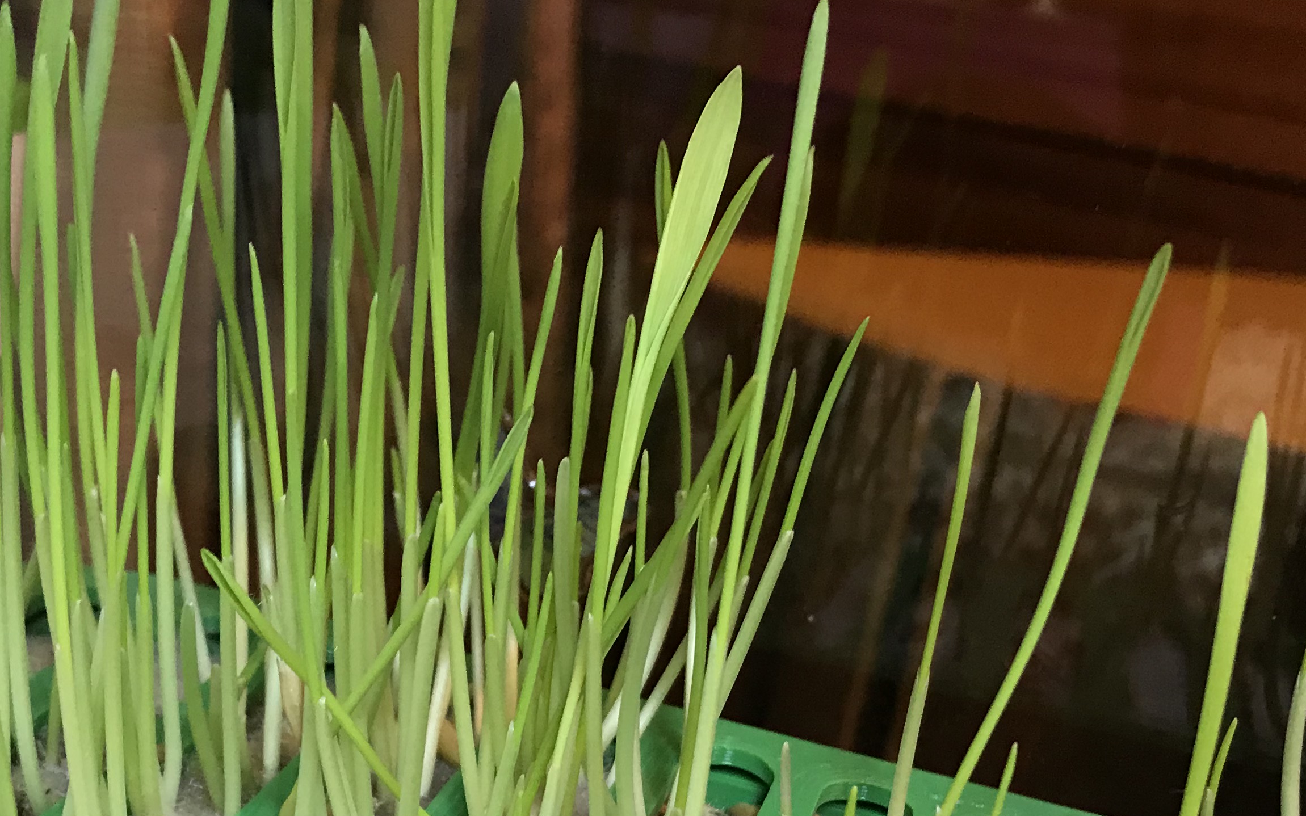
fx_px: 1851
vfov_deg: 24.3
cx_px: 635
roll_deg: -10.4
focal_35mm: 52
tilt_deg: -20.9
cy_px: 692
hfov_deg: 38.9
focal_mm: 3.99
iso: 50
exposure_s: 1/17
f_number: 1.8
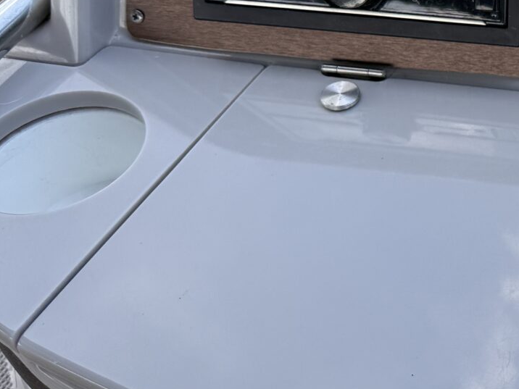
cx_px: 689
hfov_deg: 24.8
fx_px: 1005
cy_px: 93
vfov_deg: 21.7
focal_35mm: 67
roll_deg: +0.8
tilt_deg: -41.9
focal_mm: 6.76
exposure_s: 1/878
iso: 80
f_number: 1.78
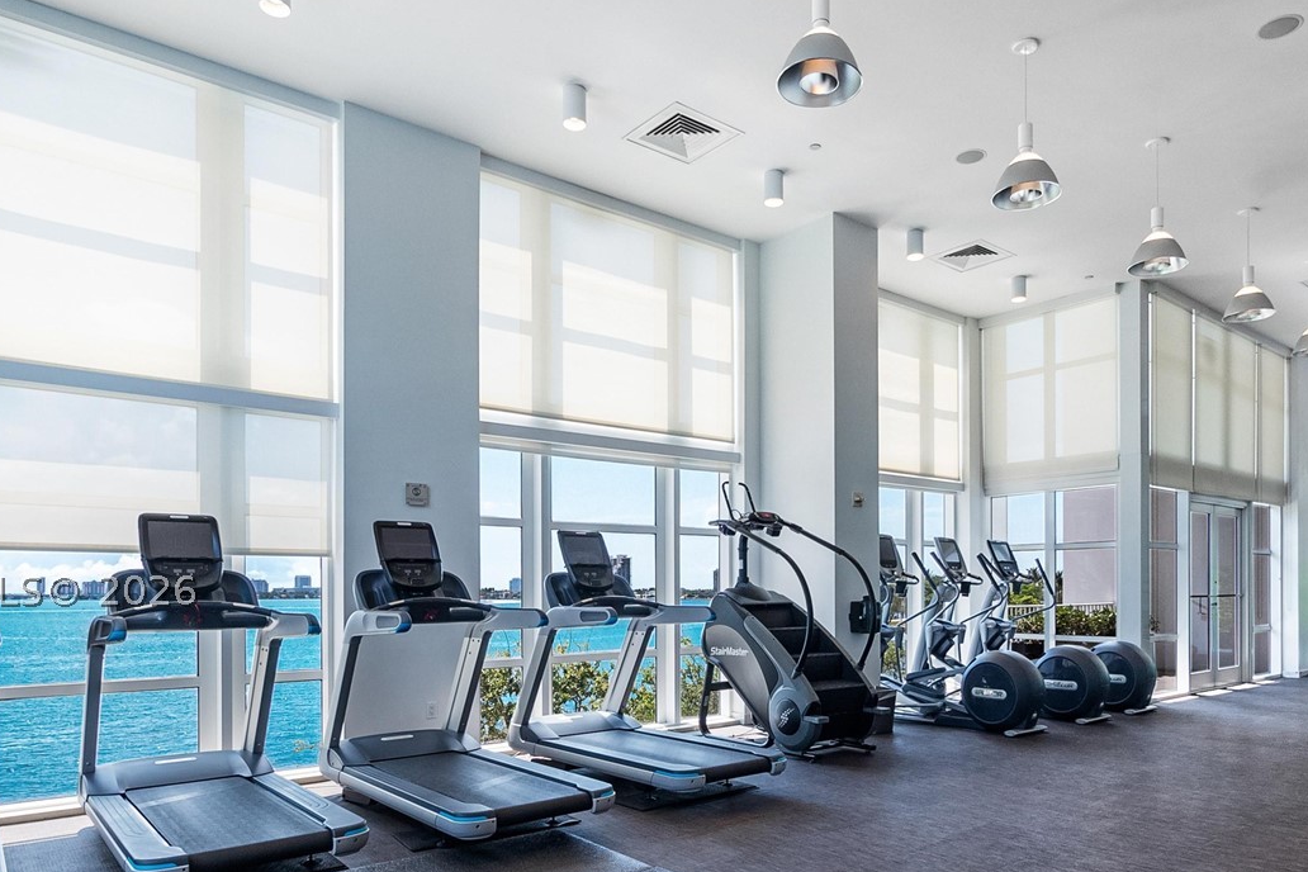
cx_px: 695
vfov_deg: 53.9
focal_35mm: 23
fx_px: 836
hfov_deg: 76.0
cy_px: 589
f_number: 4
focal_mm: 7
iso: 800
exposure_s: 1/2500
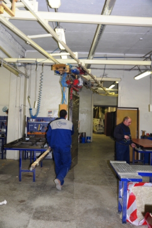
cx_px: 76
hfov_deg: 39.9
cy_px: 114
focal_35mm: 33
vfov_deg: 57.3
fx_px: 209
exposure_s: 1/60
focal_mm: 22
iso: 400
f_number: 4.8
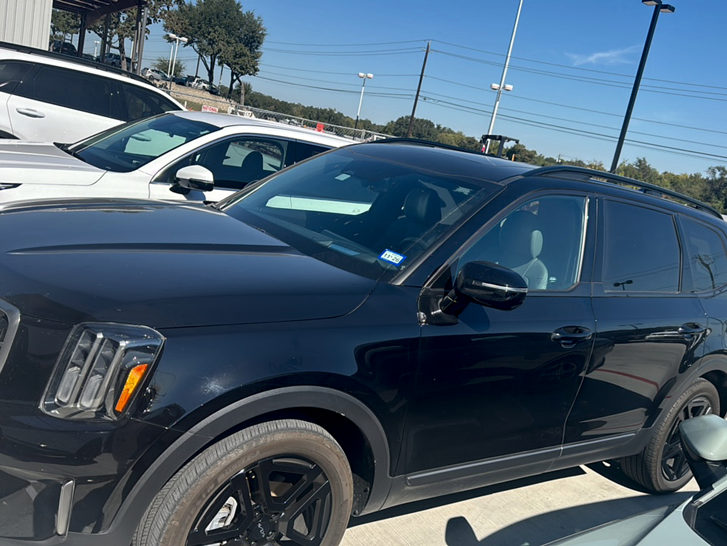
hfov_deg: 69.4
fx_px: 525
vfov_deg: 54.9
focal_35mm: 25
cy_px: 273
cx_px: 364
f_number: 1.78
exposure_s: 1/4167
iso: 80
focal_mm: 6.76
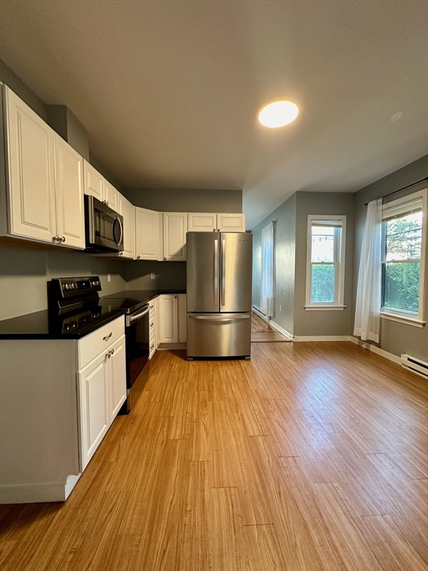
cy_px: 286
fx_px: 231
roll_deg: +1.0
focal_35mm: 14
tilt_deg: -2.8
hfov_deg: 85.7
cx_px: 214
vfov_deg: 102.1
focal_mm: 2.22
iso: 320
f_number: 2.2
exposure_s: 1/60
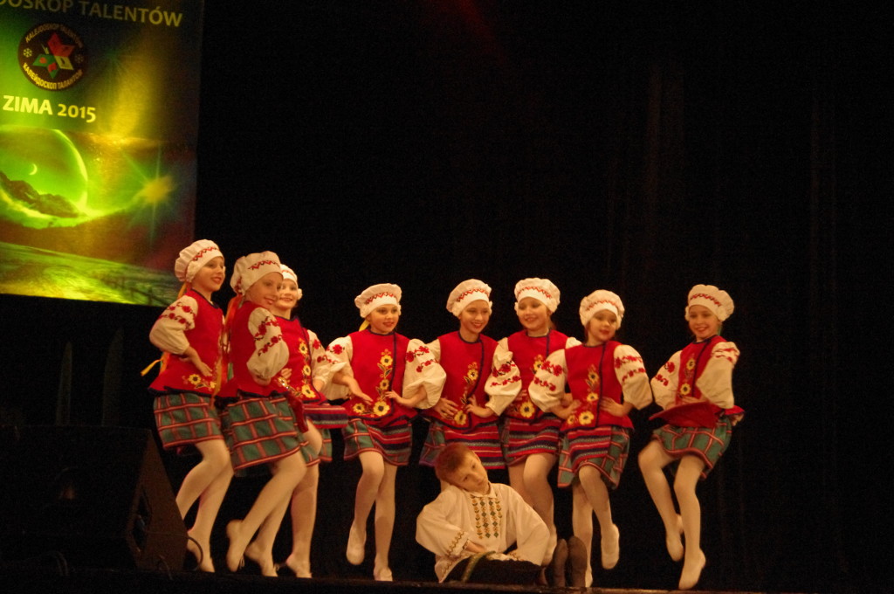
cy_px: 297
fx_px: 2158
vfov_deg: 15.7
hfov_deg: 23.4
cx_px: 447
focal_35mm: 87
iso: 6400
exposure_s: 1/125
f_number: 4
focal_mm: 57.5
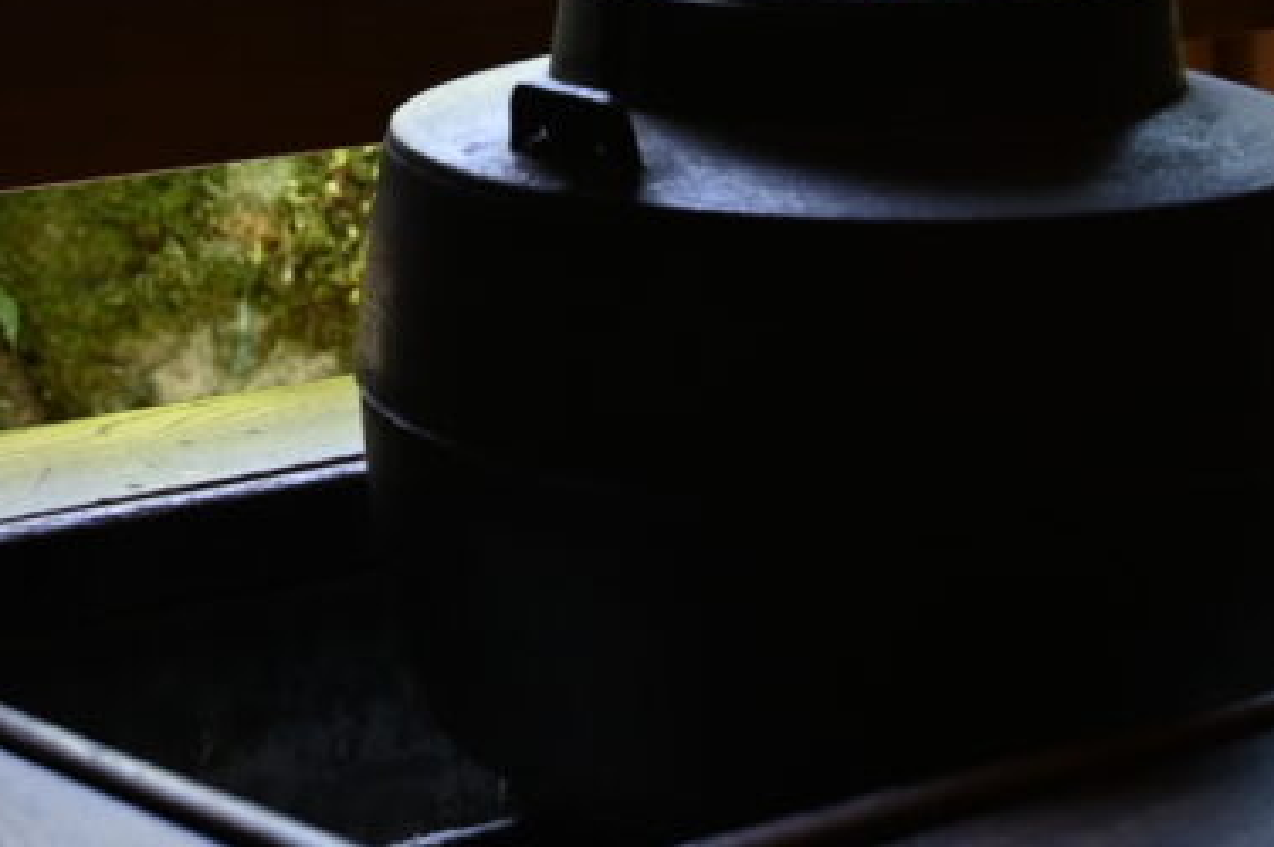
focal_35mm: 115
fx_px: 4066
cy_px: -47
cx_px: 566
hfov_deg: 17.8
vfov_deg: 11.7
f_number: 4
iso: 800
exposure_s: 1/640
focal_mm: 24
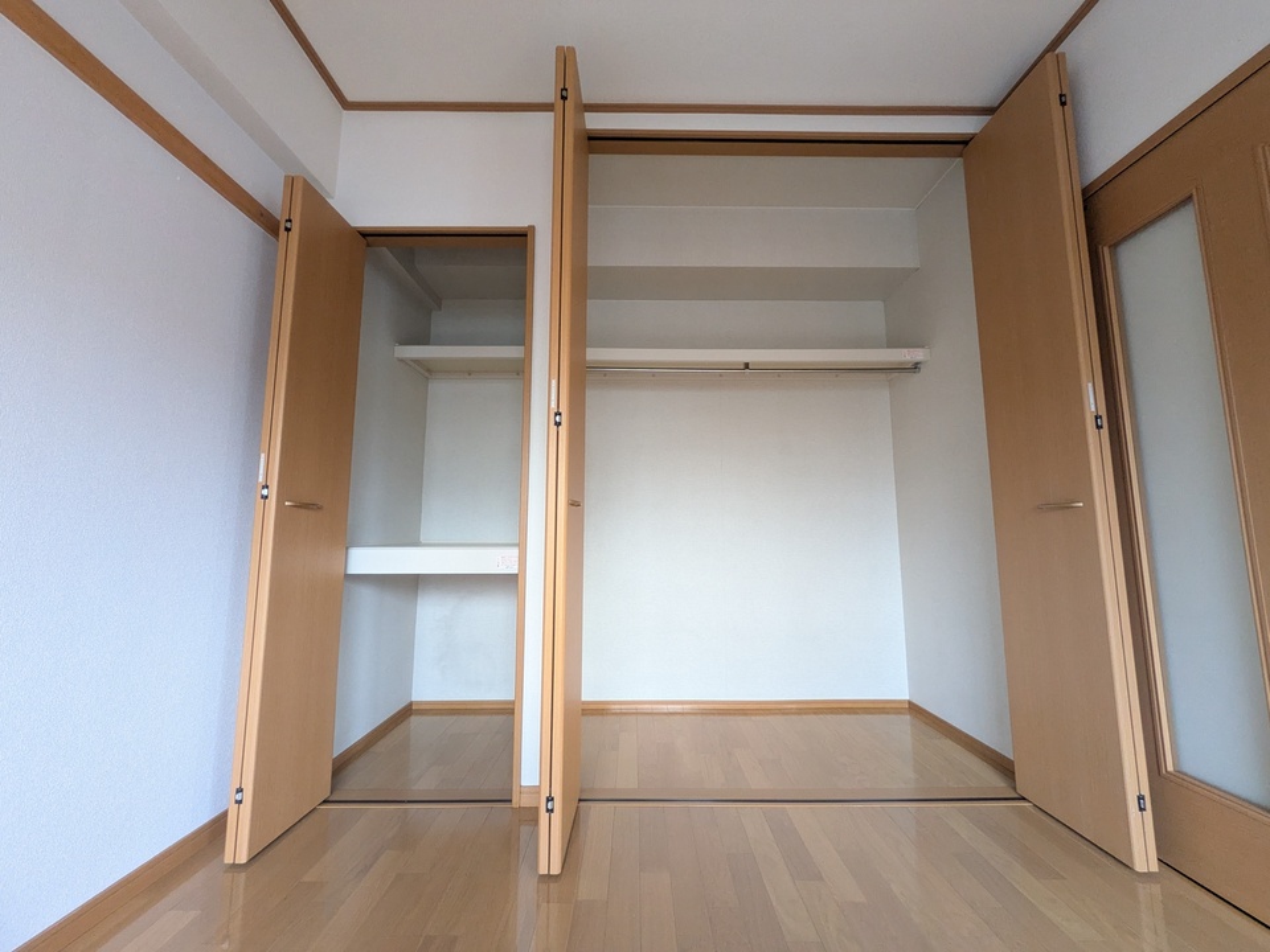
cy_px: 476
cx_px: 635
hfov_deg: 102.1
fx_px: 514
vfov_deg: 85.7
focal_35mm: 14
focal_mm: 1.83
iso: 385
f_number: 2.2
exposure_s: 1/120
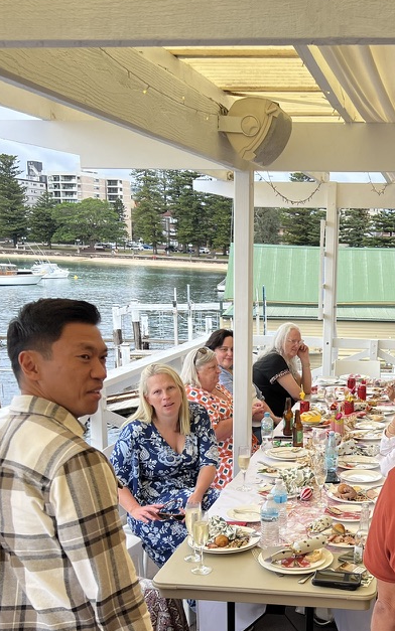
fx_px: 775
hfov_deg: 27.7
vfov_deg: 43.5
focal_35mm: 45
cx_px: 347
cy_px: 436
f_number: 1.5
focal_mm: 5.7
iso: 50
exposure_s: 1/820
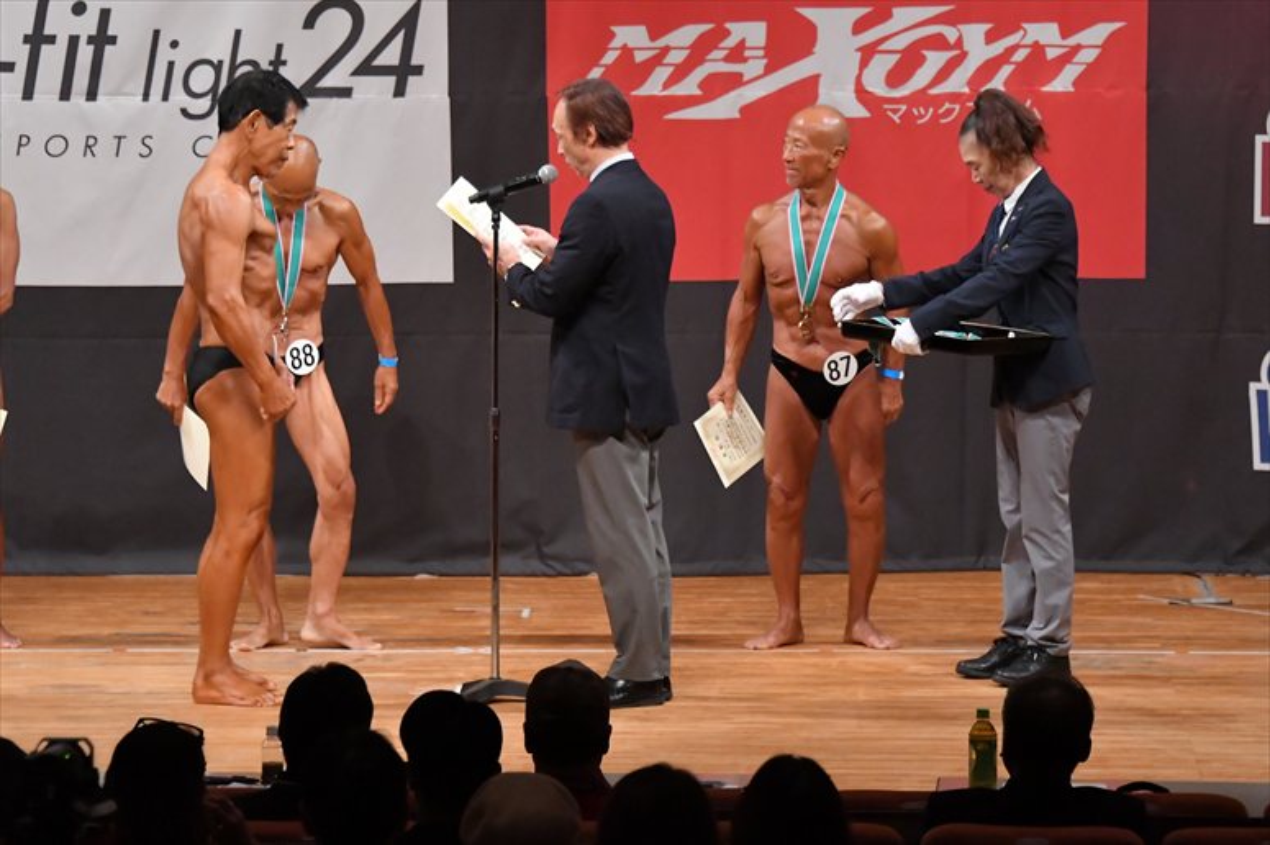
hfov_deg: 9.2
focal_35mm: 225
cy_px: 422
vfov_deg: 6.1
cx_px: 635
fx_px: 7934
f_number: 5.6
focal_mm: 150
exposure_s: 1/400
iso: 7200
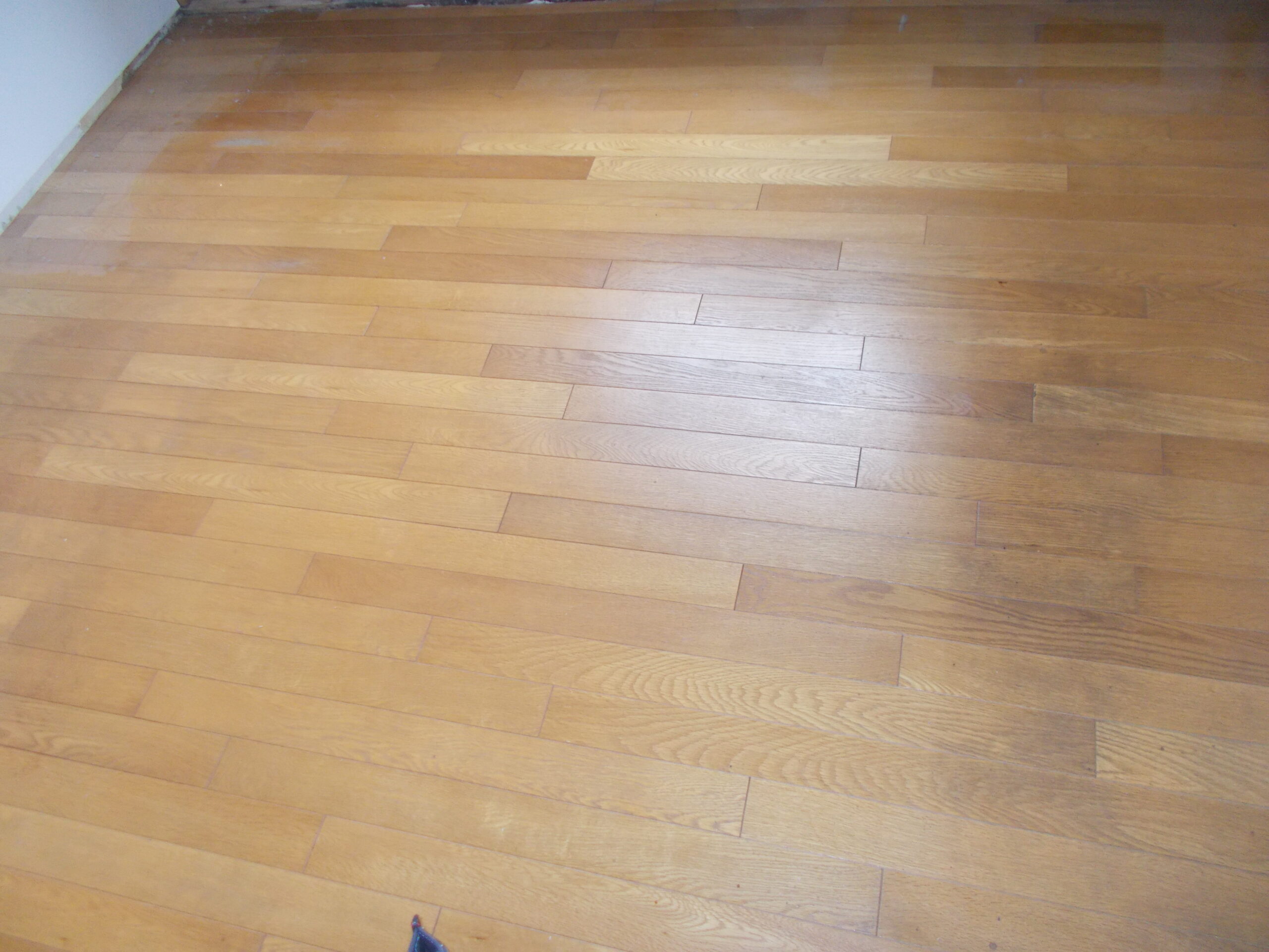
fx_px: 953
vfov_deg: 53.1
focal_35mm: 26
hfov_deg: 67.3
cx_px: 634
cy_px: 476
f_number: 3.2
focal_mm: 4.6
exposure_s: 1/25
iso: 200
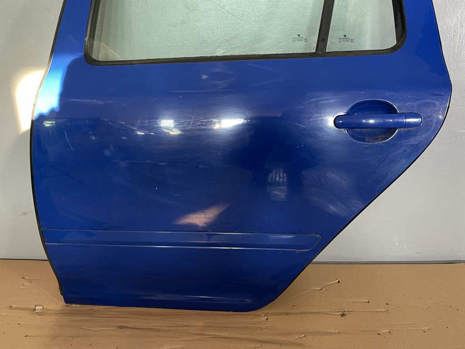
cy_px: 174
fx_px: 349
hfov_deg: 67.3
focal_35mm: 26
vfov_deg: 53.1
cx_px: 232
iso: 320
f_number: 1.6
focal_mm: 5.1
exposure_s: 1/60
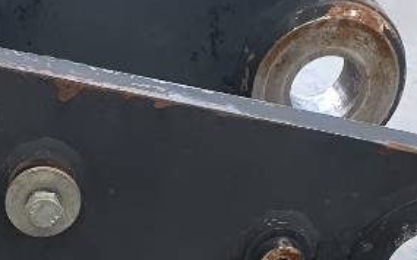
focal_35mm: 99
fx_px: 1125
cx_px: 38
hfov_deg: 20.6
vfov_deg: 12.3
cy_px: 435
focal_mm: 4.32
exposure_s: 1/100
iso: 100
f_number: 2.4
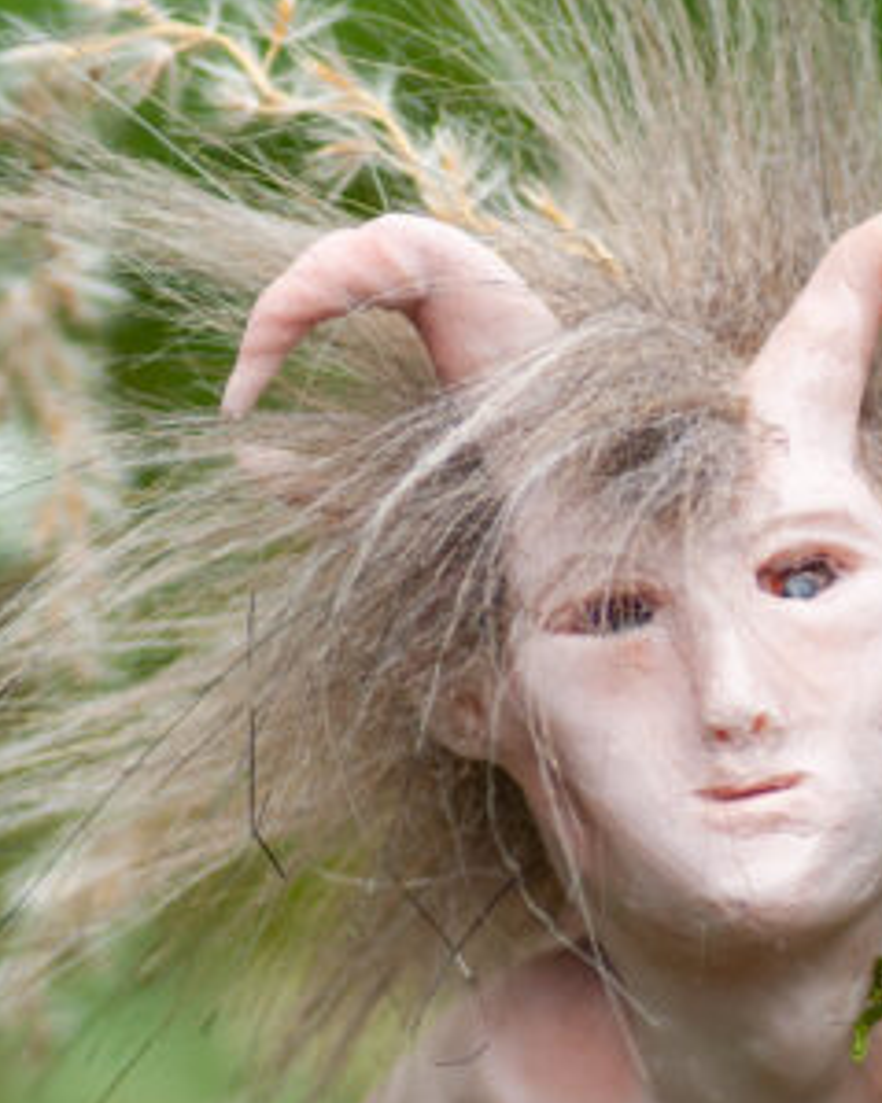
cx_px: 775
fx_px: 14169
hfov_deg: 3.6
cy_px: 967
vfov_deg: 4.5
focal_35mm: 434
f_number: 5.6
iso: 500
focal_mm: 90
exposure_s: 1/1000
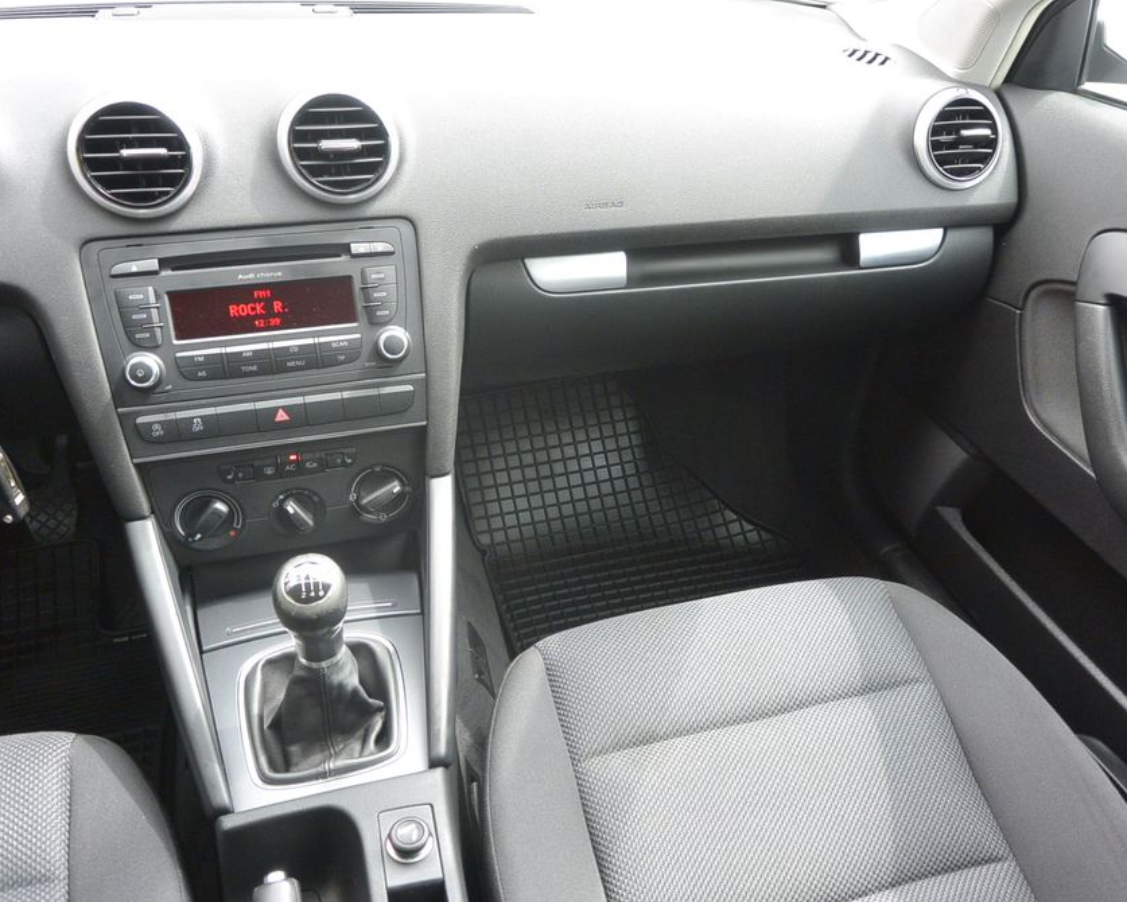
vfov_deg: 47.1
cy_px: 452
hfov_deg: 56.9
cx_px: 652
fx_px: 1034
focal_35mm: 31
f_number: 3.5
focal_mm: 10
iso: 320
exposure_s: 1/125
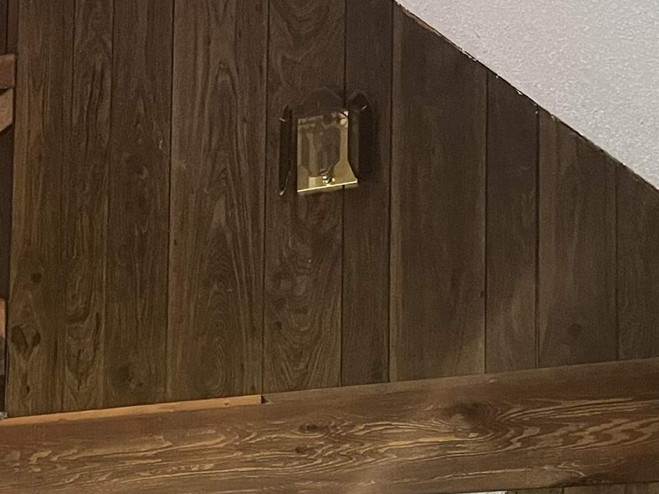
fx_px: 1618
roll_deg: -2.2
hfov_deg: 21.2
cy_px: 687
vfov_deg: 16.2
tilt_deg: +5.5
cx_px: -163
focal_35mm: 85
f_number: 1.6
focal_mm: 5.1
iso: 320
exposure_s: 1/60
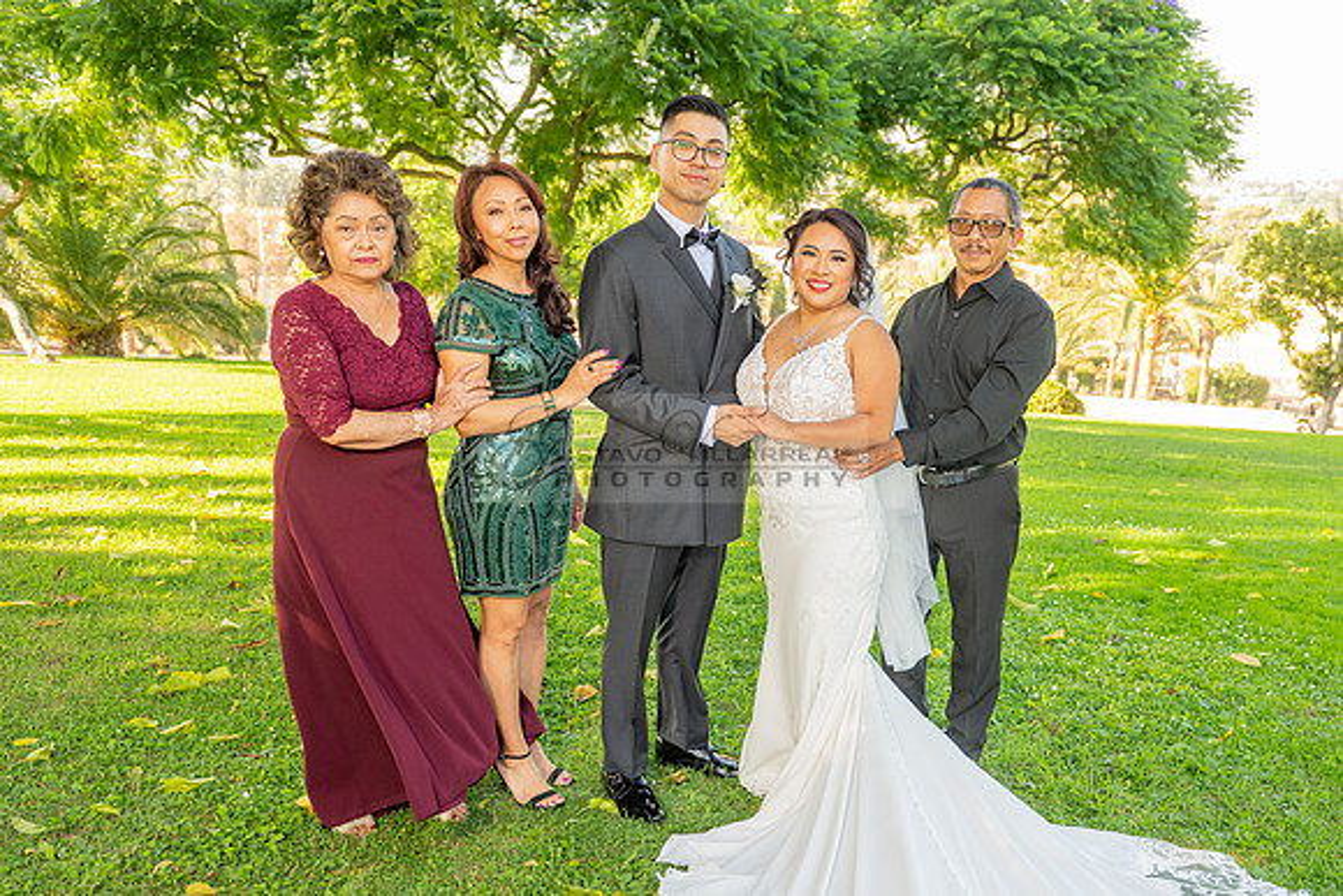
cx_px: 758
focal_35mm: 32
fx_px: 1186
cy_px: 562
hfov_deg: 58.9
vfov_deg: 41.1
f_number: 3.5
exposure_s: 1/200
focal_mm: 24
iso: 200
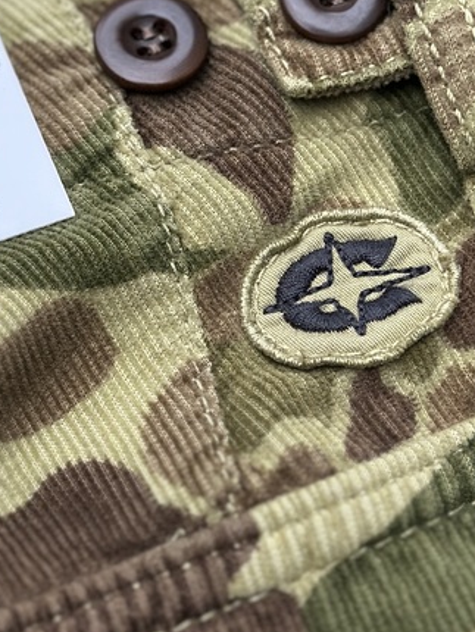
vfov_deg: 16.4
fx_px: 2175
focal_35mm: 119
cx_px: 356
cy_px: 145
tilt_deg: -68.8
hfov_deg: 12.4
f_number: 1.78
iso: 80
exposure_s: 1/690
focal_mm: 6.86
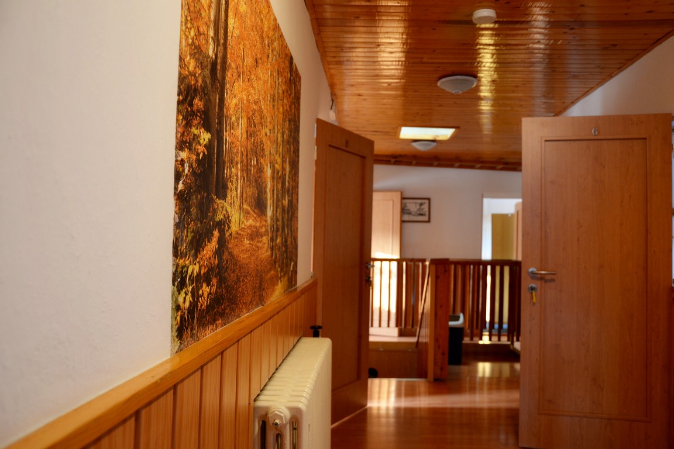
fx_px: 590
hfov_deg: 59.5
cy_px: 224
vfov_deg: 41.7
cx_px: 337
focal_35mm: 32
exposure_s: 1/3
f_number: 3.8
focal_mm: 21
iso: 400
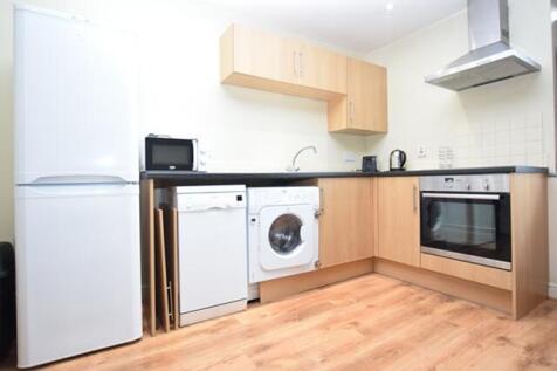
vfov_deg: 67.3
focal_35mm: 18
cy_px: 186
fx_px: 278
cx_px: 278
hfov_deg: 90.0
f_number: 4.5
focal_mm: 12
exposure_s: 1/80
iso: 800
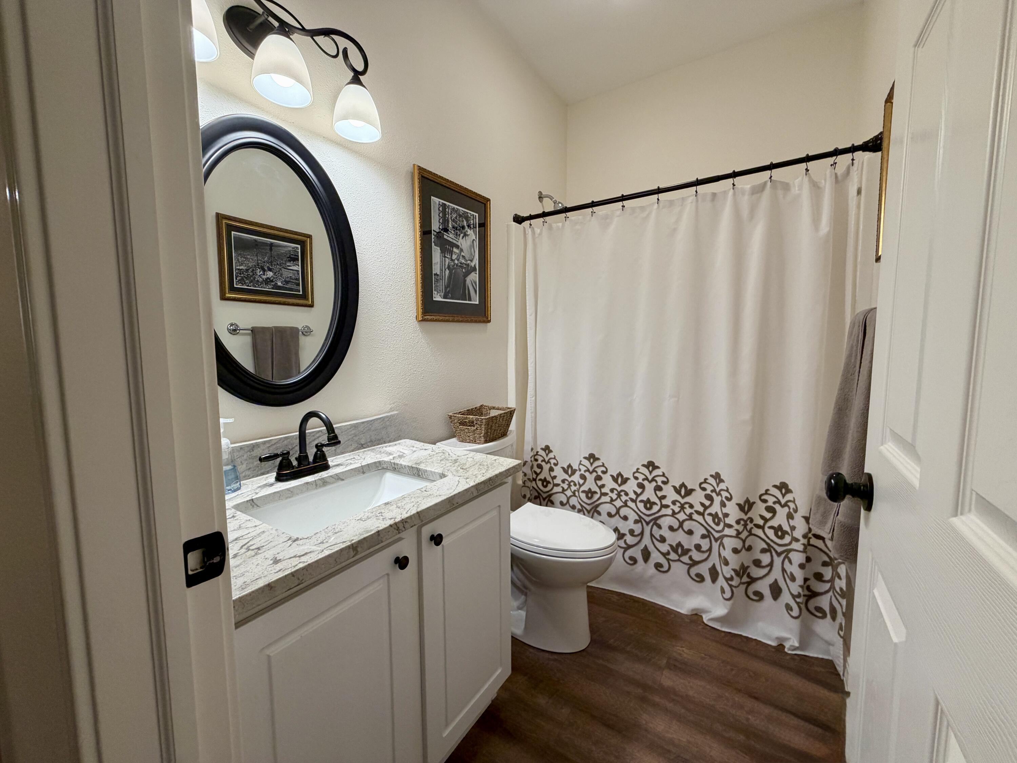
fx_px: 411
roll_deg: +0.8
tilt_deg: -6.6
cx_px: 508
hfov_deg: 102.1
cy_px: 382
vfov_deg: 85.7
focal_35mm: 14
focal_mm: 2.22
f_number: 2.2
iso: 200
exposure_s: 1/120
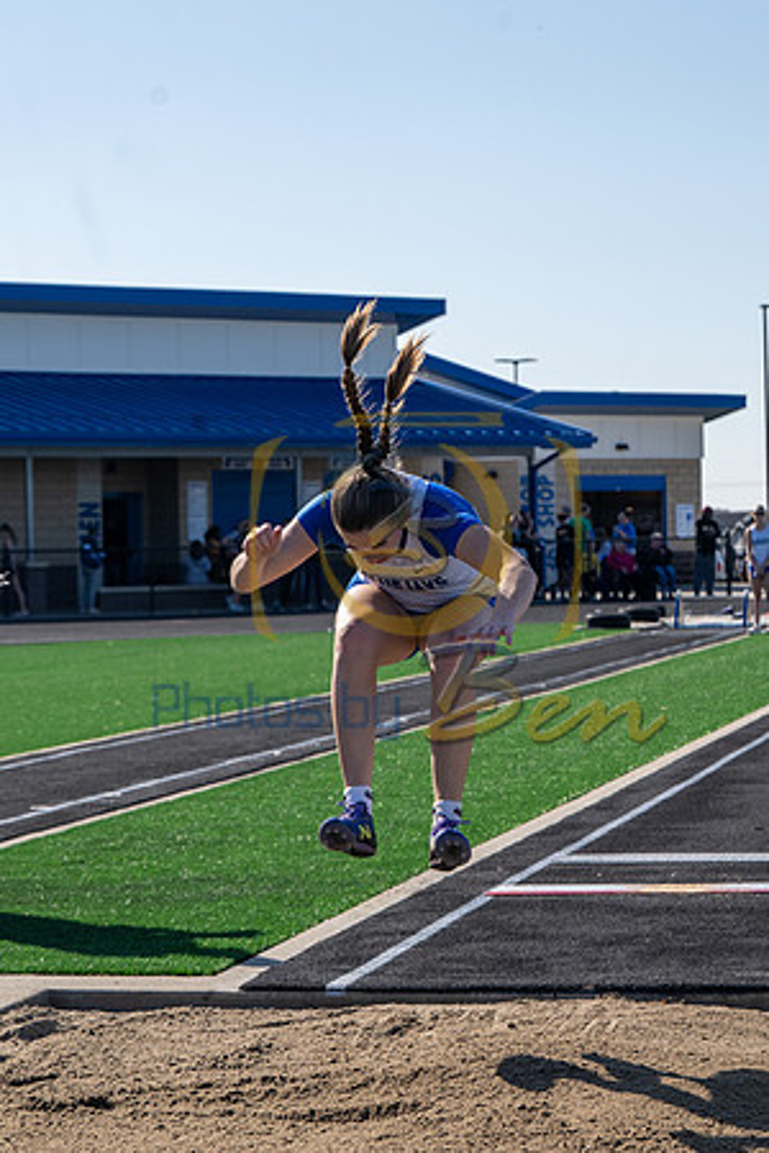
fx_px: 3556
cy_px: 576
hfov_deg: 12.3
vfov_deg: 18.4
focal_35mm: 111
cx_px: 384
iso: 200
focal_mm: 74
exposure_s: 1/1000
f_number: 6.3
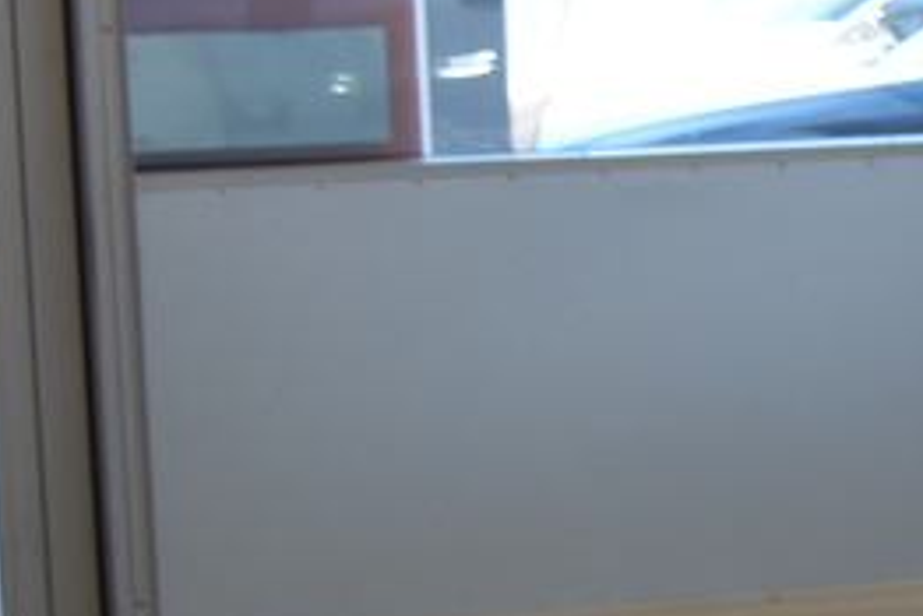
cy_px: 458
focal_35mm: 213
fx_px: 5466
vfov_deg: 6.5
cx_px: 2825
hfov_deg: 8.1
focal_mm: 23
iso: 100
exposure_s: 1/30
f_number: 5.6
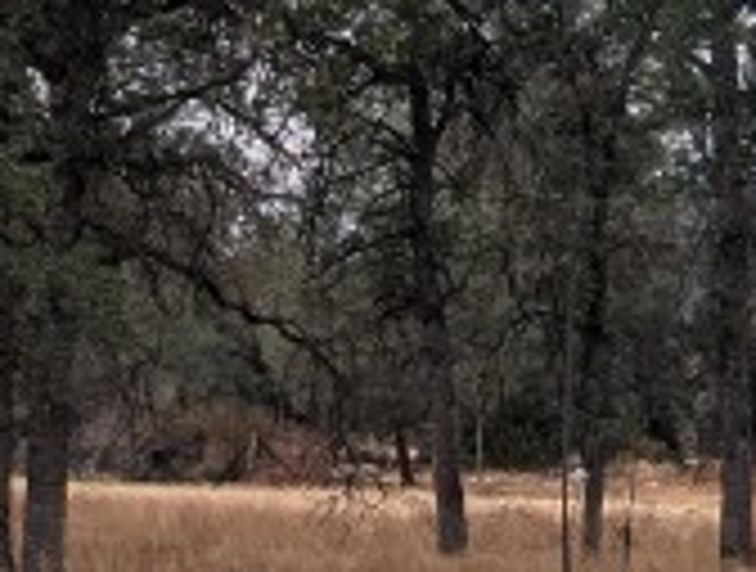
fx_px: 2125
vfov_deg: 15.3
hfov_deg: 19.0
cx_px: 918
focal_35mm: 97
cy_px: 432
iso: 52
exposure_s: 1/1256
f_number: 2.2
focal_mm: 2.35
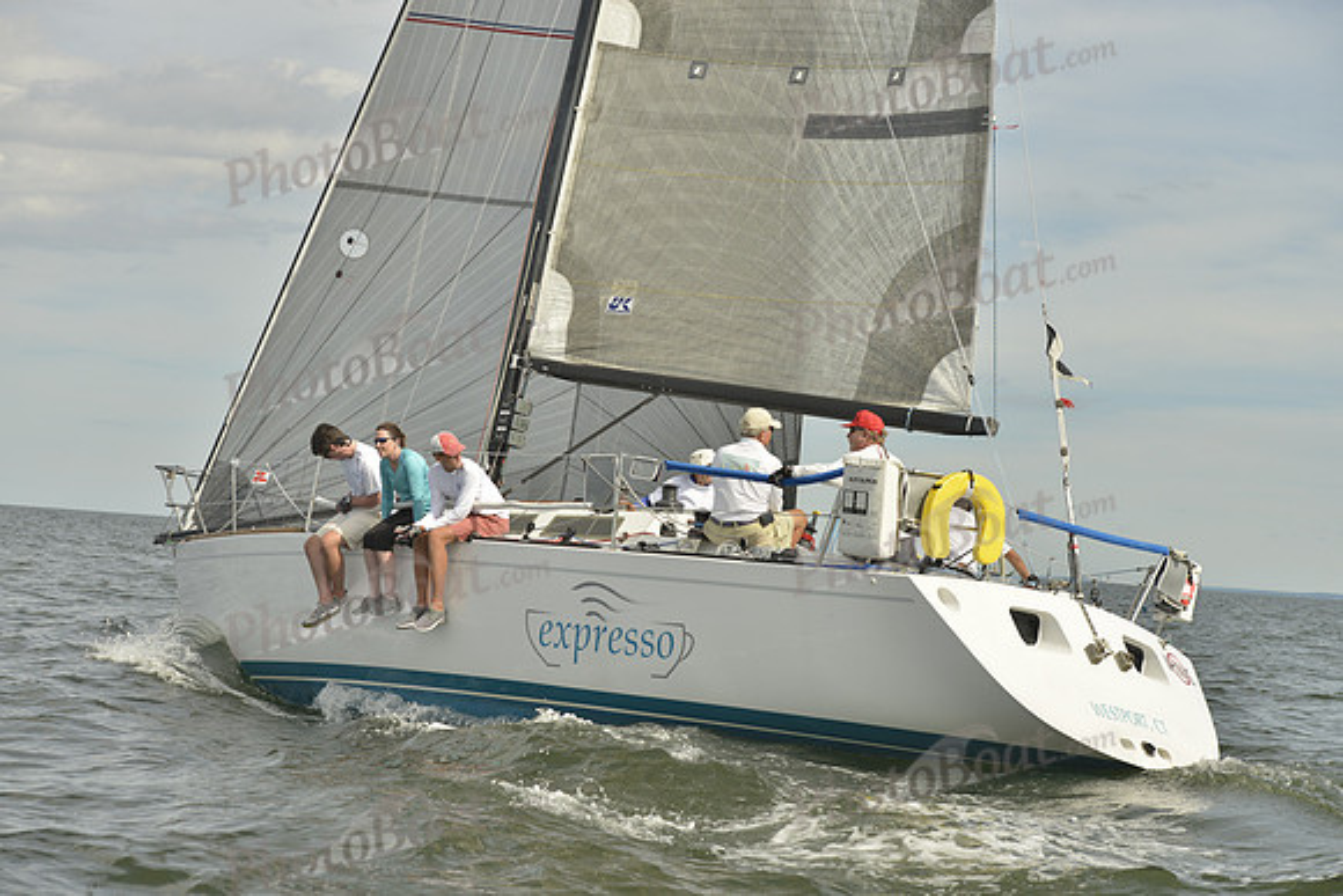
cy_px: 448
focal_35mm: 70
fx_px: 2612
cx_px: 672
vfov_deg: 19.5
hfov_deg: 28.8
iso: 200
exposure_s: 1/1000
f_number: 7.1
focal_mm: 70
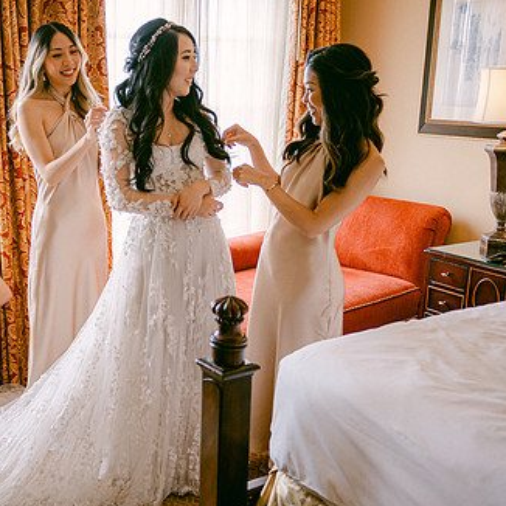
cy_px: 262
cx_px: 128
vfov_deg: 39.2
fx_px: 711
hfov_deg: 38.2
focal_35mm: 43
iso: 400
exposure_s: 1/200
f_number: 2.8
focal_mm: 28
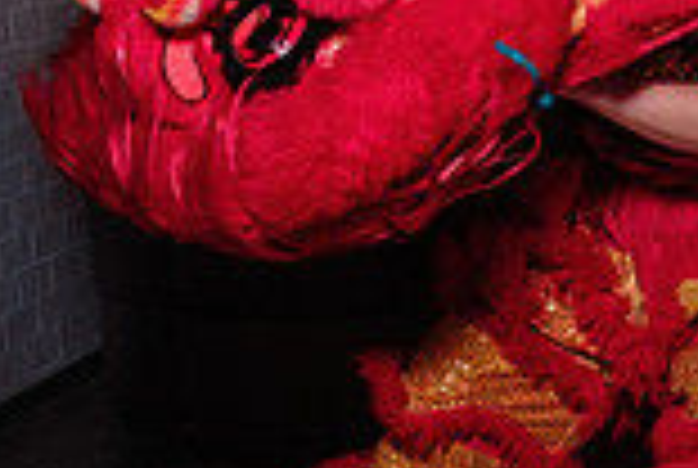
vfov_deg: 12.6
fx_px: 2117
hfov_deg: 17.4
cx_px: 937
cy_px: 187
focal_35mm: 109
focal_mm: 16
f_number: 2.8
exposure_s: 1/160
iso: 125
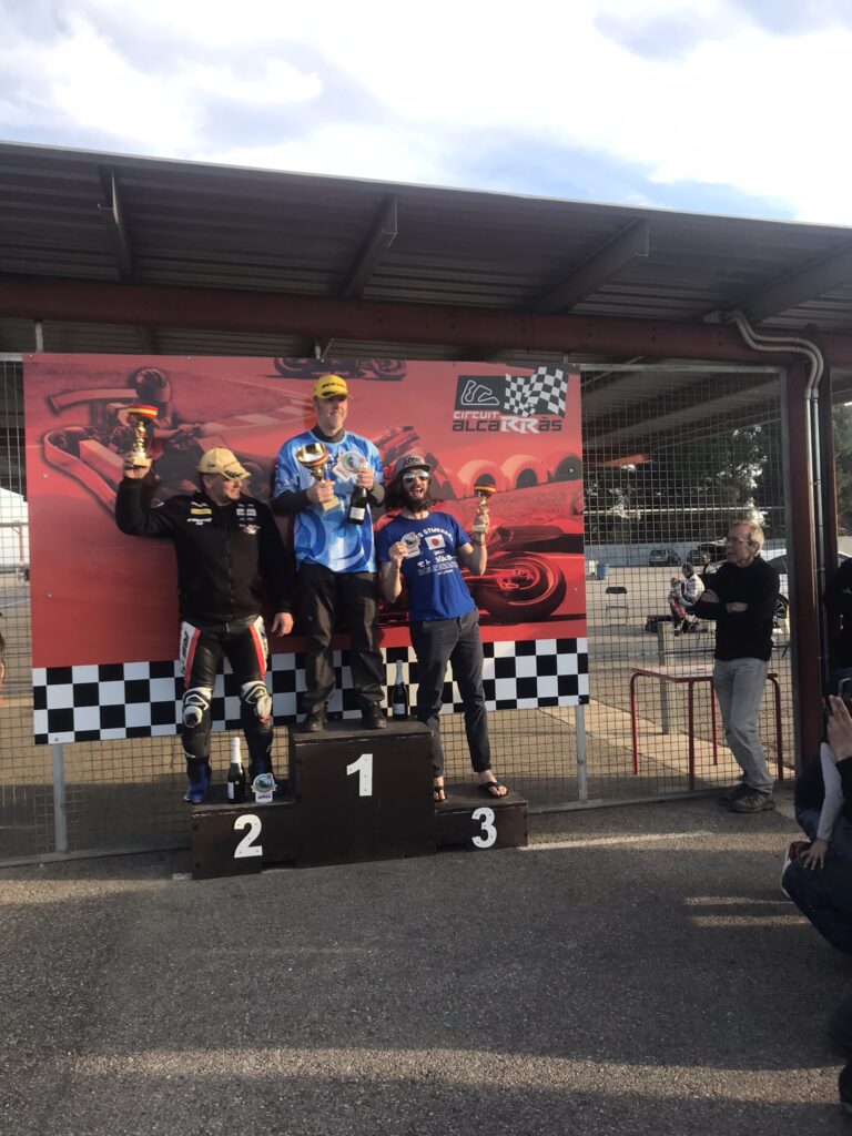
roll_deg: +0.8
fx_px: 919
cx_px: 426
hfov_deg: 49.7
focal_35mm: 28
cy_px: 568
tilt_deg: -1.2
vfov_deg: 63.4
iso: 20
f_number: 1.8
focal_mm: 3.99
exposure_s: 1/380
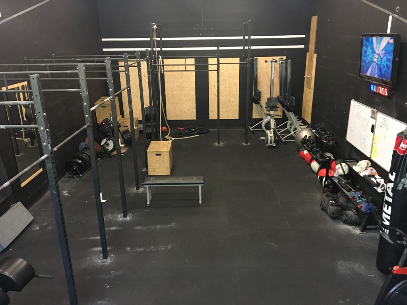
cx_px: 204
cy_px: 152
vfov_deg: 48.2
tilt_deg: -19.3
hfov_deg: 61.7
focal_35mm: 29
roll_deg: +0.5
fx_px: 341
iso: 200
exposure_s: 1/25
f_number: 2.2
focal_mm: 4.15
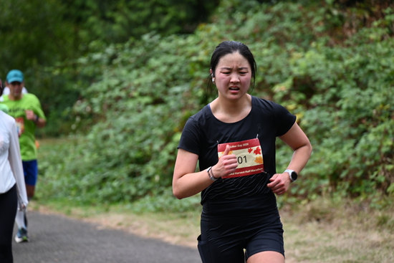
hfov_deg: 10.3
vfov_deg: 6.9
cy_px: 132
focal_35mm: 200
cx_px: 197
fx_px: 2189
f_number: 6.3
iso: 560
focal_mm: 200
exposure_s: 1/250
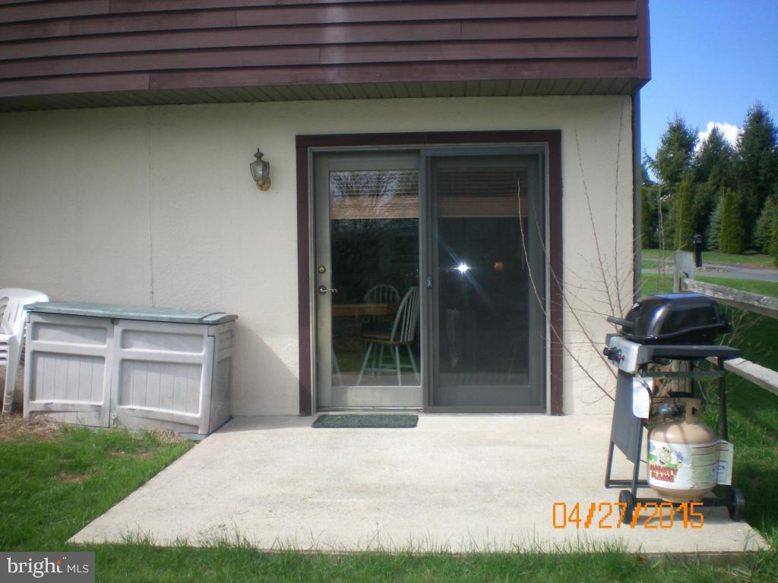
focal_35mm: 38
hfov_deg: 49.0
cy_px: 292
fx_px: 854
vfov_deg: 37.7
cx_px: 389
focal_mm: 6.3
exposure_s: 1/640
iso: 64
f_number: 3.1
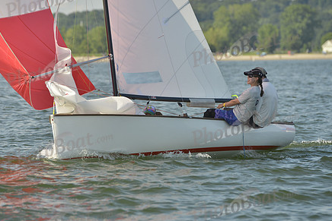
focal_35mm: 266
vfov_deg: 5.2
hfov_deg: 7.7
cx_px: 153
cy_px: 98
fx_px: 2454
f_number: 6.3
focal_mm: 200
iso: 200
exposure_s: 1/1250
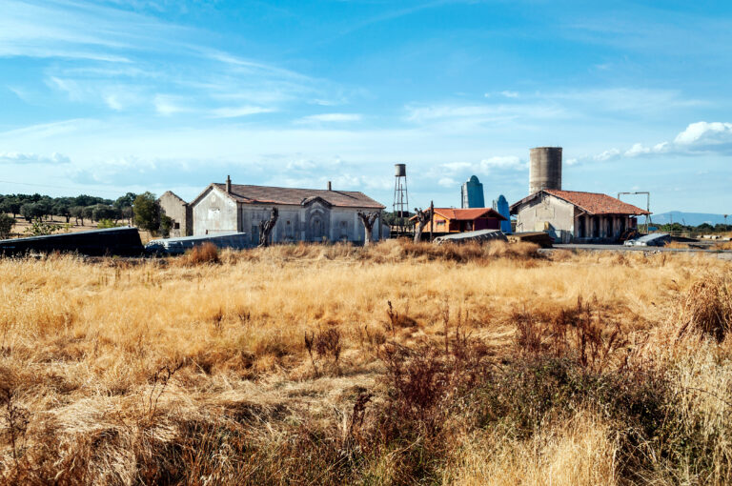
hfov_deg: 57.3
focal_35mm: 33
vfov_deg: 39.9
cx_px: 366
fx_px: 670
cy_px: 243
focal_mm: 22
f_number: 10
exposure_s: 1/200
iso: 200
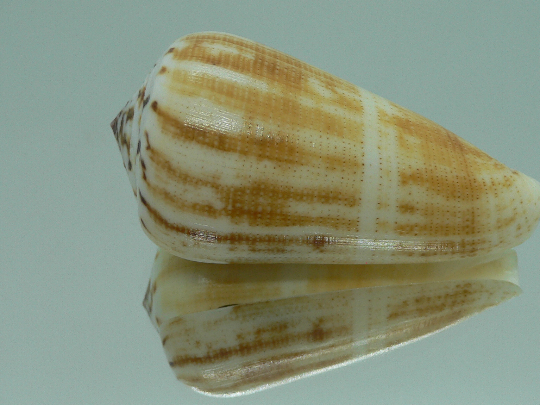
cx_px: 327
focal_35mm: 46
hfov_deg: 41.0
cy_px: 211
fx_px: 717
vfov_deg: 31.5
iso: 80
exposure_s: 1/60
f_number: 2.8
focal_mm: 4.6
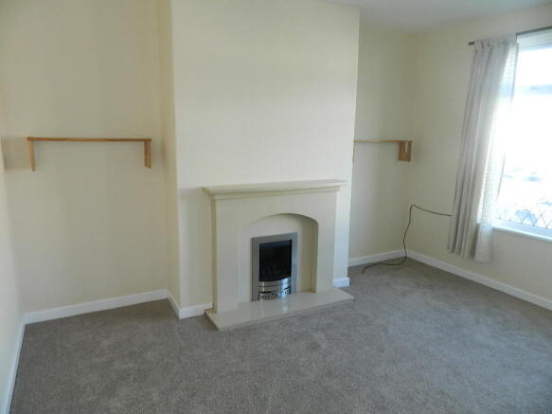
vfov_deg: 54.9
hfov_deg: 69.4
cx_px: 276
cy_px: 207
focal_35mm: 25
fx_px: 399
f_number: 3.1
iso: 125
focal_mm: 4.5
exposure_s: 1/30
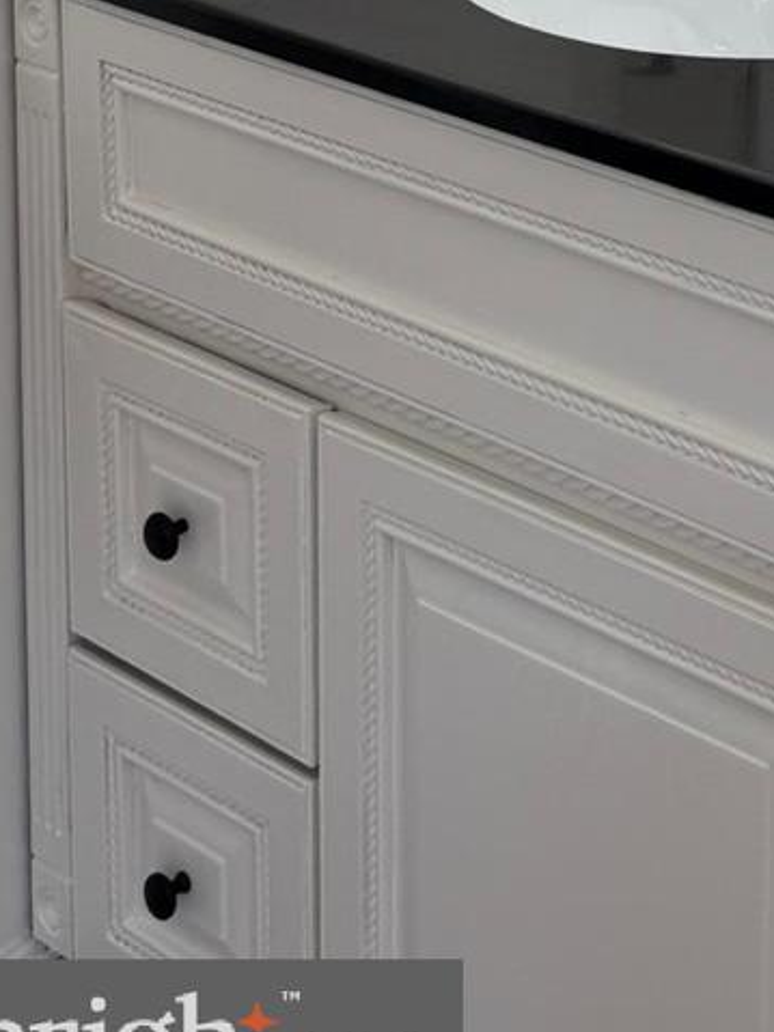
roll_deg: -1.7
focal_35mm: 77
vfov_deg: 21.3
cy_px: -519
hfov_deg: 17.2
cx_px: 1166
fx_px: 2297
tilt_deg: -5.8
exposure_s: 1/162
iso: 64
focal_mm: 6.76
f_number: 1.78
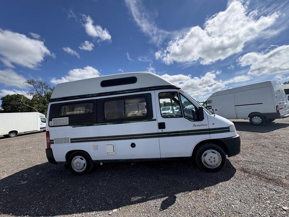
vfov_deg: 85.7
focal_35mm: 14
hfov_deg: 102.1
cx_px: 144
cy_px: 108
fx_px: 117
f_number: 2.2
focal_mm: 2.22
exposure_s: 1/1880
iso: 50
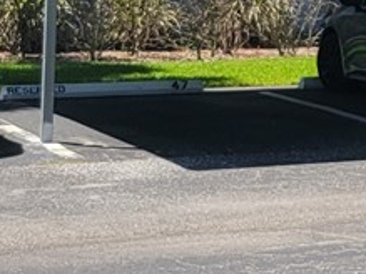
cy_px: -137
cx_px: 919
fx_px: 2008
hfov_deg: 9.2
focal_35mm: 190
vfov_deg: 7.7
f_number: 1.8
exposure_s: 1/1854
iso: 40
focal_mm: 5.4
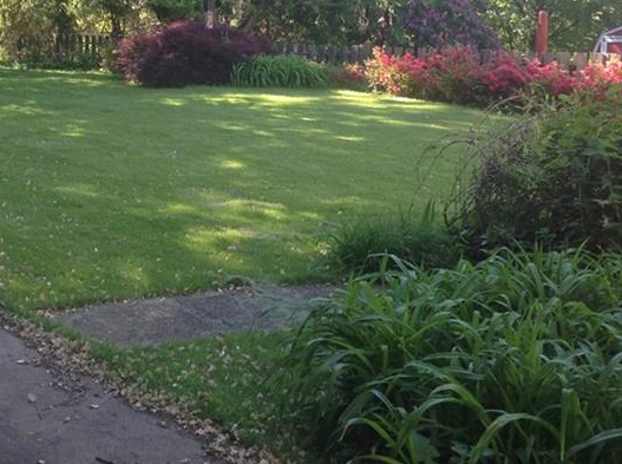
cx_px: 185
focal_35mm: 68
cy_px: 70
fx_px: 1219
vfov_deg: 21.2
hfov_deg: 28.3
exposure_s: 1/125
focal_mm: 4.28
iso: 50
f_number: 2.4
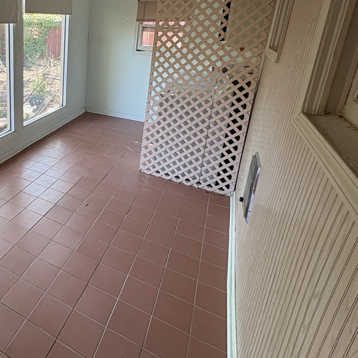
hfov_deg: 56.3
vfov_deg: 60.7
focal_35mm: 25
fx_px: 293
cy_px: 106
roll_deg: -1.3
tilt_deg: -16.6
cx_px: 51
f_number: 2.2
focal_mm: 2.22
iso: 64
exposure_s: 1/99
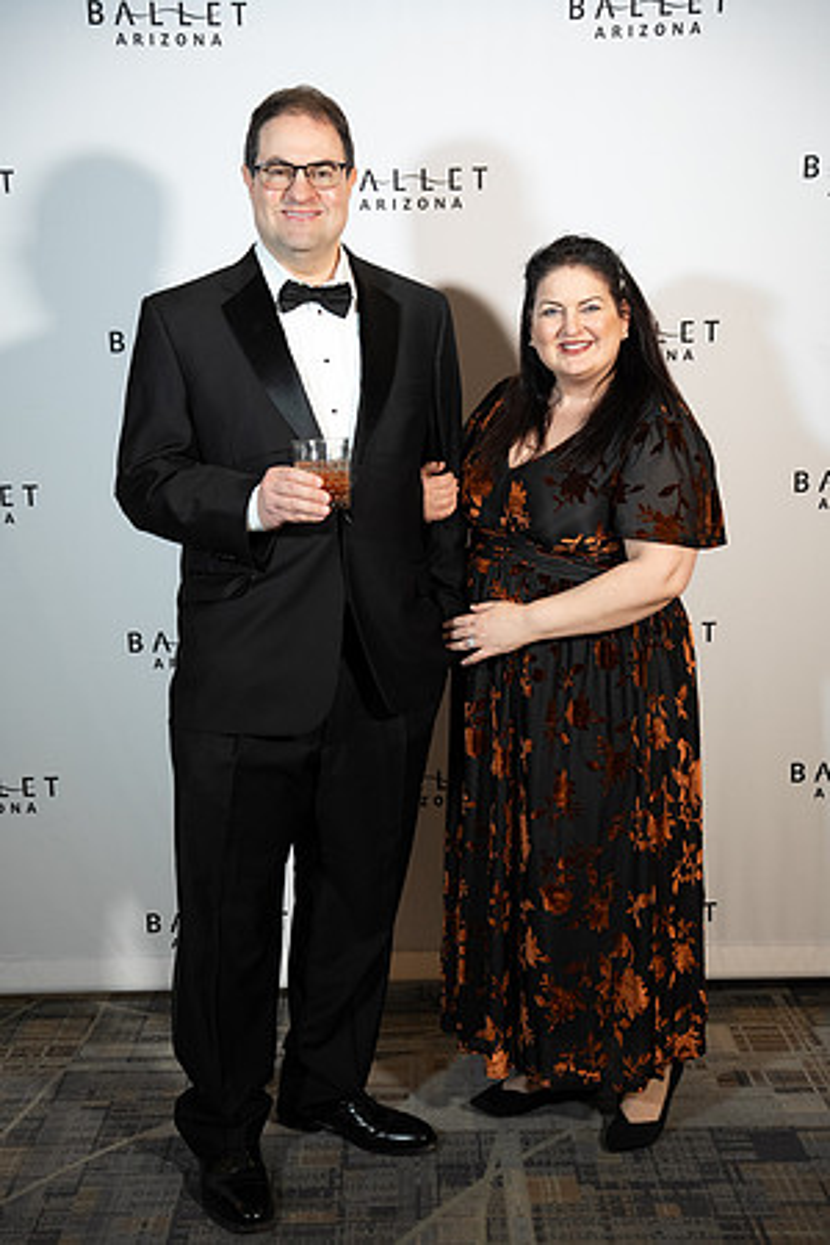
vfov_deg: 44.3
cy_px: 622
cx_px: 415
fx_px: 1528
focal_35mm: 44
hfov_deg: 30.4
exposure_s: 1/200
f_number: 2.8
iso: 1600
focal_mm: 44.2
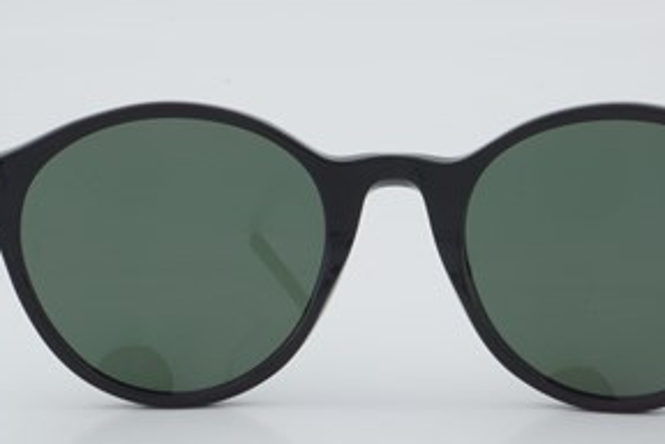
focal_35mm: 104
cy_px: 254
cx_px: 397
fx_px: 1921
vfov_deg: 13.2
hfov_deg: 19.6
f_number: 29
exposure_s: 1/4
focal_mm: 50
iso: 100
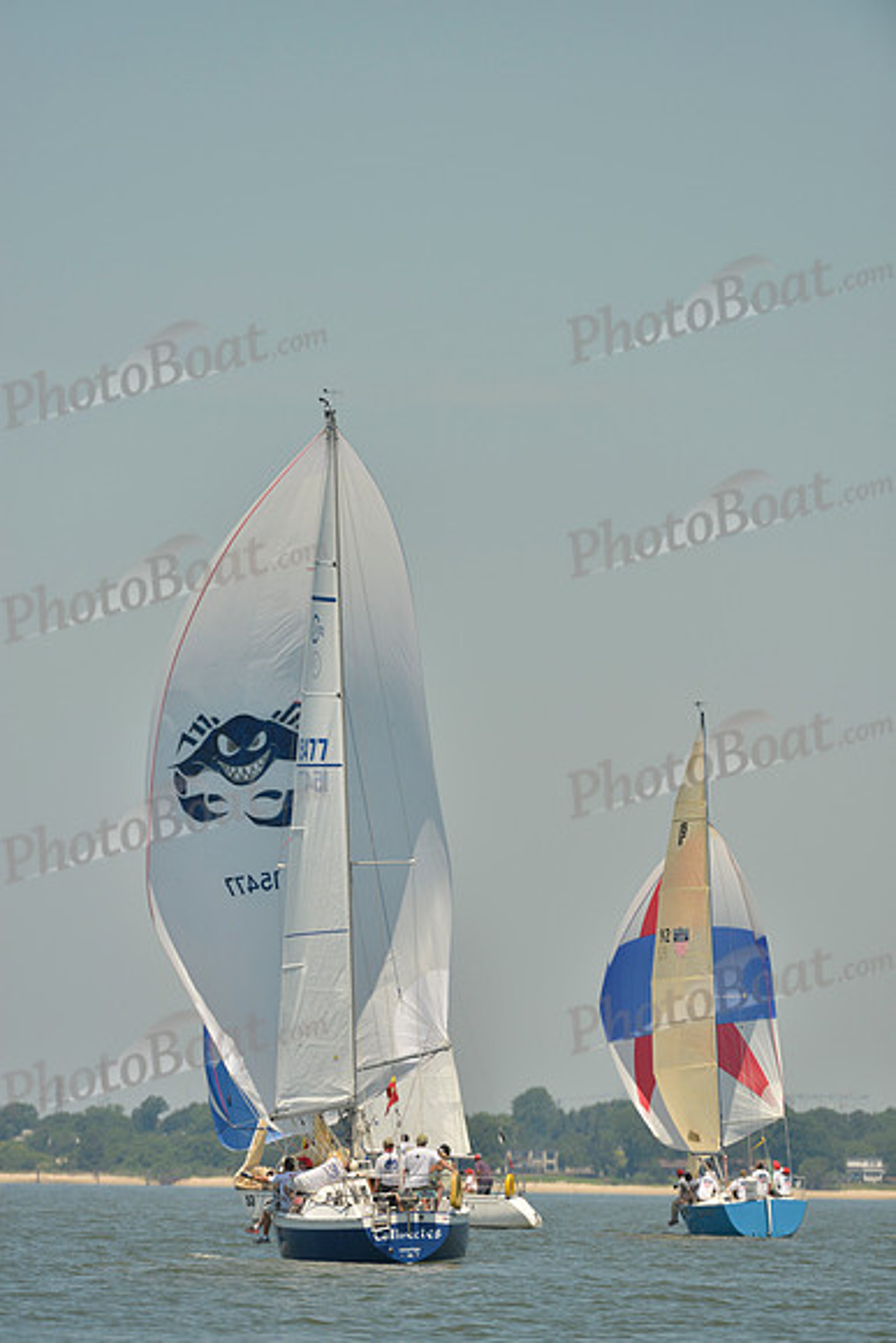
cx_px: 448
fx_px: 14923
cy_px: 672
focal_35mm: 400
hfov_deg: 3.4
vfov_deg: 5.2
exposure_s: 1/1250
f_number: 6.3
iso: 200
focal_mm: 400
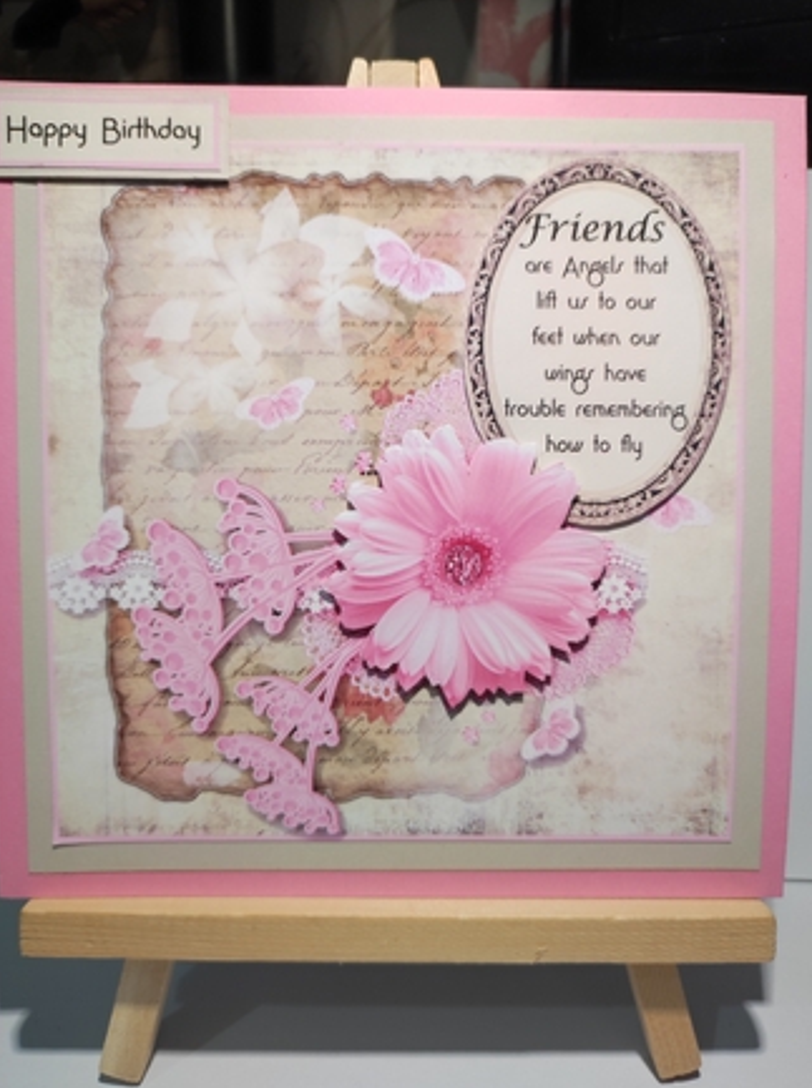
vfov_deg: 67.4
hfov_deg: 52.9
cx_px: 415
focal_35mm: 26
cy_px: 543
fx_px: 816
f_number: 1.79
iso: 349
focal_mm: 4.7
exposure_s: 1/100
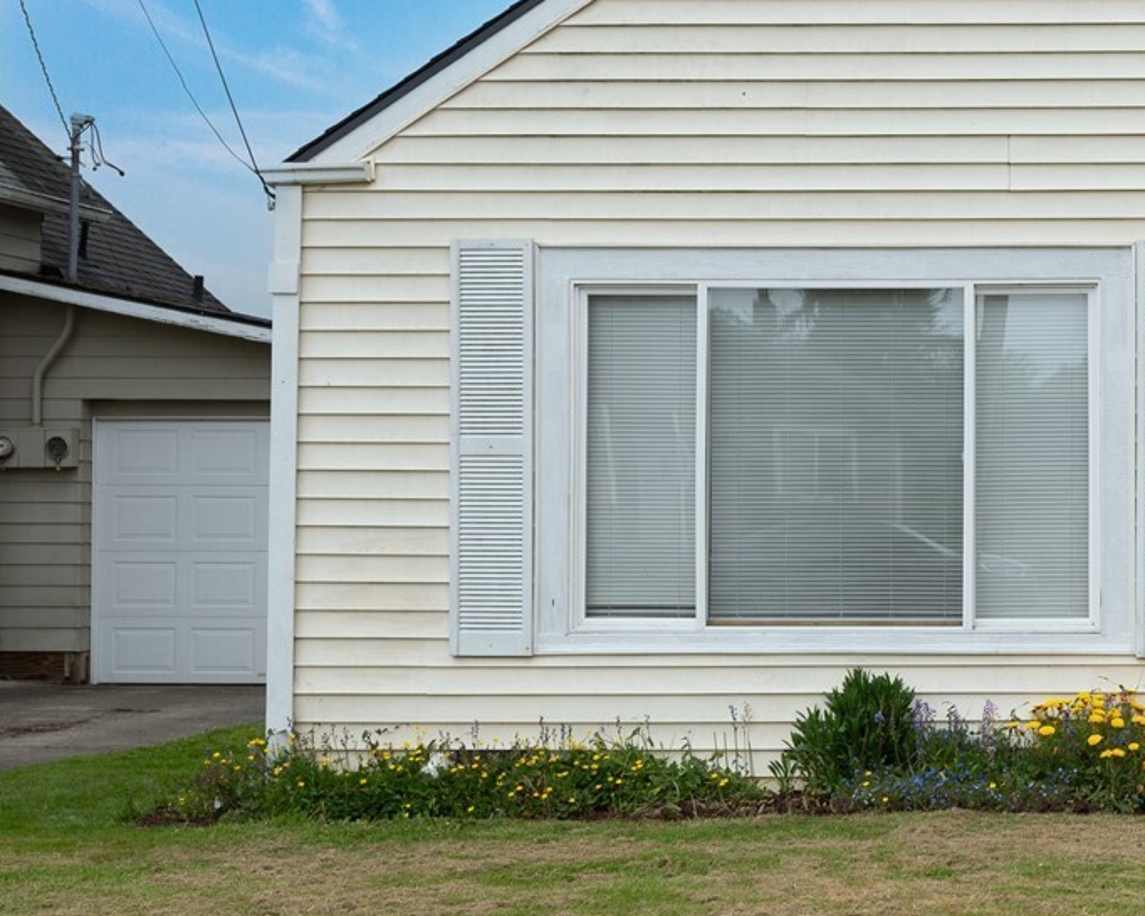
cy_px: 489
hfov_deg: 24.9
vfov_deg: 21.9
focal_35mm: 70
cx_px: 1318
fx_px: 2373
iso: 100
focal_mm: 30
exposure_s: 1/320
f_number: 9
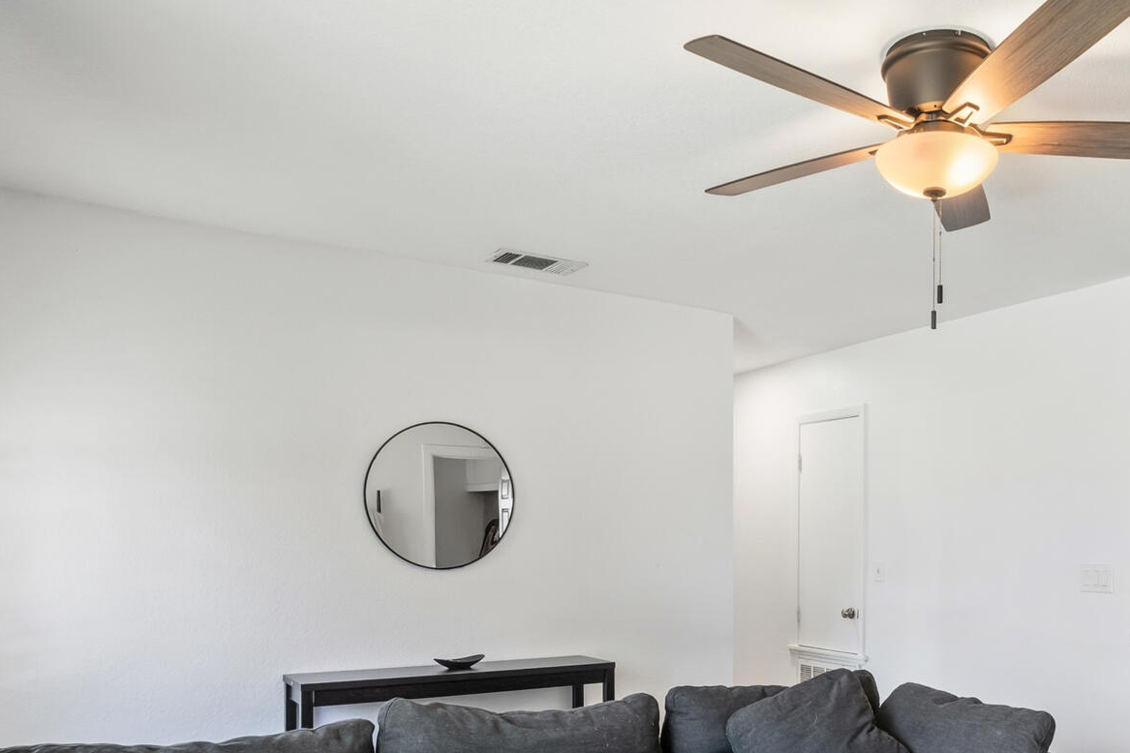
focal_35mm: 30
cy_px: 545
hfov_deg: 59.9
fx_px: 942
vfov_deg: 42.5
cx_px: 789
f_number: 9
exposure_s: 1/5
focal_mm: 14
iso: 250
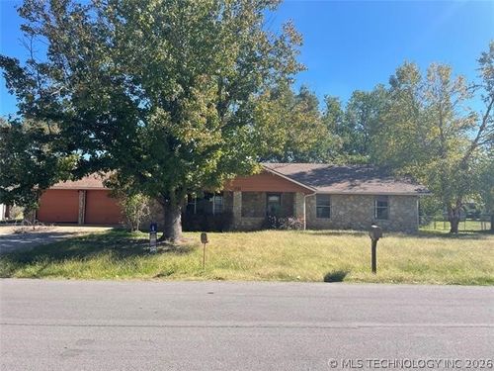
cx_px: 247
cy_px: 186
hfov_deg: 67.3
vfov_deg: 53.1
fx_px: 371
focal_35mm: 26
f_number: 1.6
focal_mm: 4.2
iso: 32
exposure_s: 1/1553
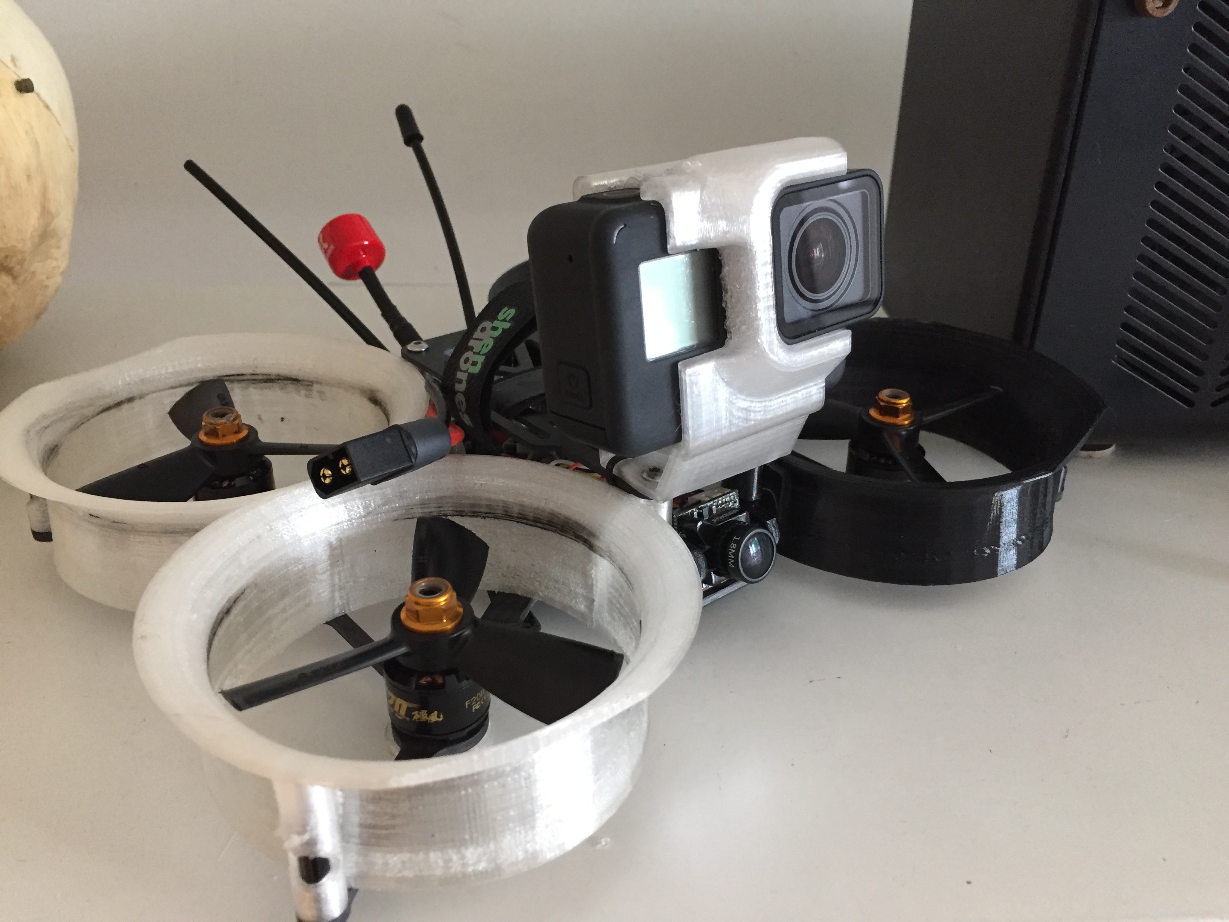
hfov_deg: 61.7
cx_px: 614
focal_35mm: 29
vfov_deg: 48.2
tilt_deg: -28.2
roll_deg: -0.4
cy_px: 461
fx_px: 1030
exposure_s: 1/33
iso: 250
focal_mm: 4.15
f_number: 2.2
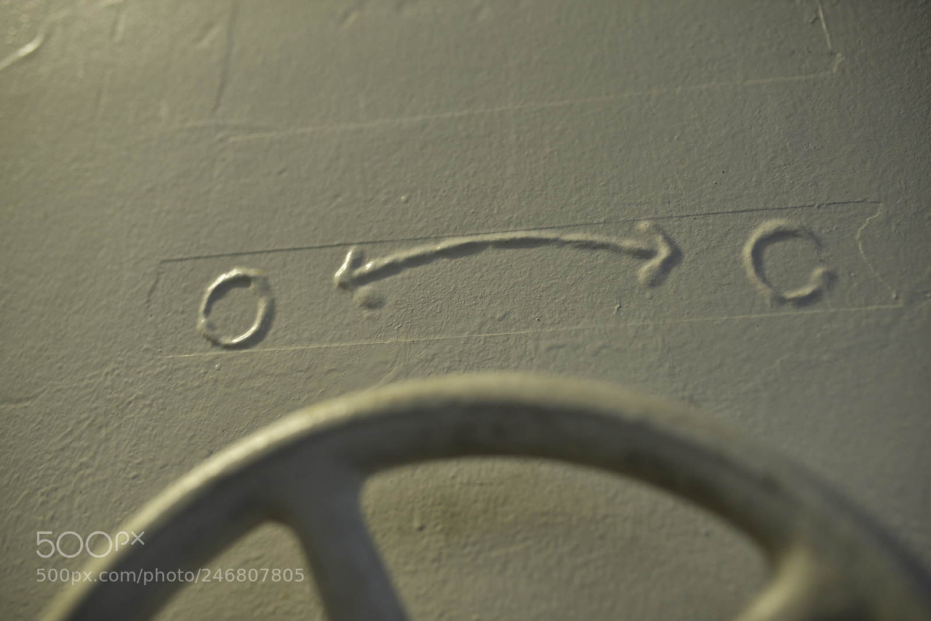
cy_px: 310
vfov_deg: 37.9
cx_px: 466
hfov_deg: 54.4
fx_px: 905
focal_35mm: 35
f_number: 2.5
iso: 400
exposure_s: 1/160
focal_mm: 35
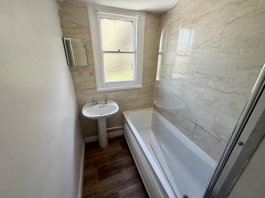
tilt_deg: -23.1
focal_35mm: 14
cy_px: 99
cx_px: 132
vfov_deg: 85.7
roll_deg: -1.7
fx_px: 107
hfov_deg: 102.1
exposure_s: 1/121
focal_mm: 2.22
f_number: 2.2
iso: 125
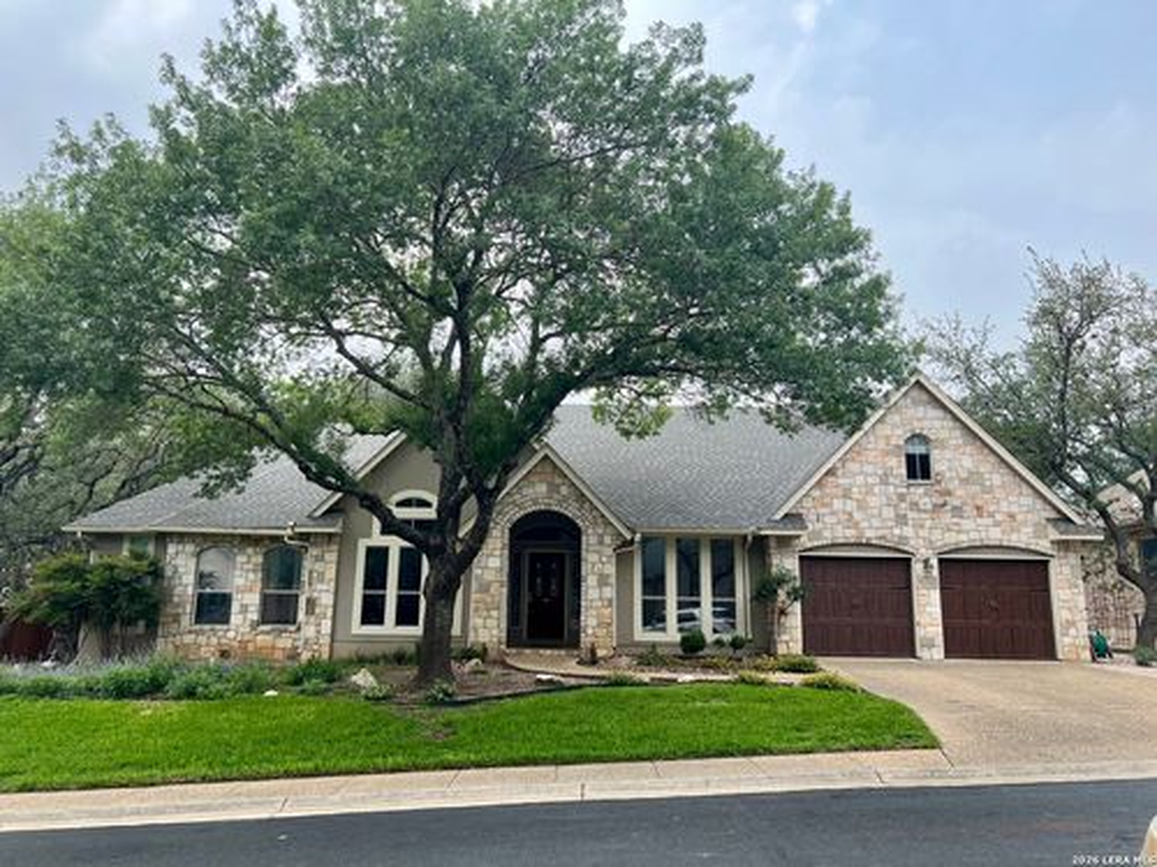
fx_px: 869
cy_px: 434
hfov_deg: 67.3
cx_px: 578
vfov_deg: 53.1
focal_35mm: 26
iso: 50
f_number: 1.5
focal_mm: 5.7
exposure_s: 1/1311
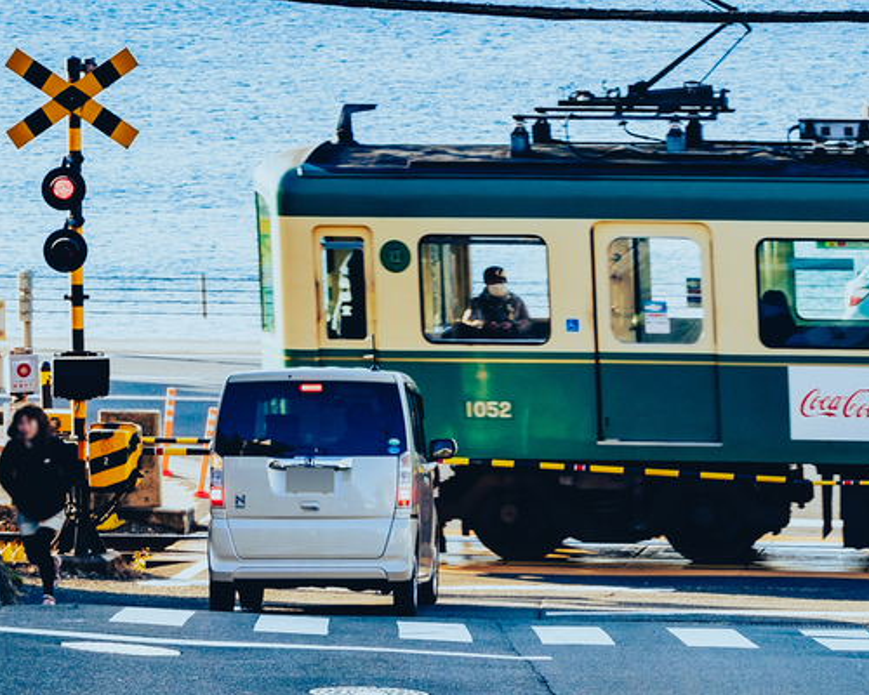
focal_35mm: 234
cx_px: 813
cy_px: 268
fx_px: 6018
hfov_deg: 8.2
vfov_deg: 6.6
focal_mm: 89
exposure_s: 1/320
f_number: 8
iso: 400
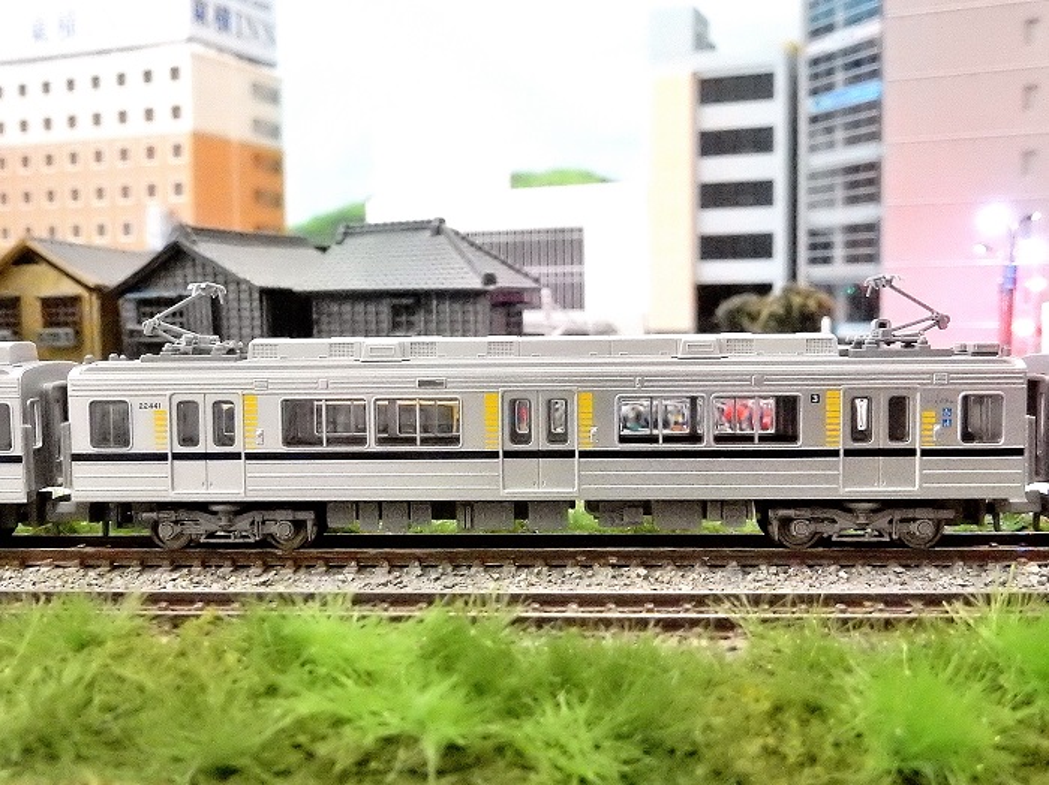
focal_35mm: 36
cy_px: 392
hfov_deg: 51.4
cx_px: 524
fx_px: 1090
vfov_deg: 39.6
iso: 3200
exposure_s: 1/100
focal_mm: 6.4
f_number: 4
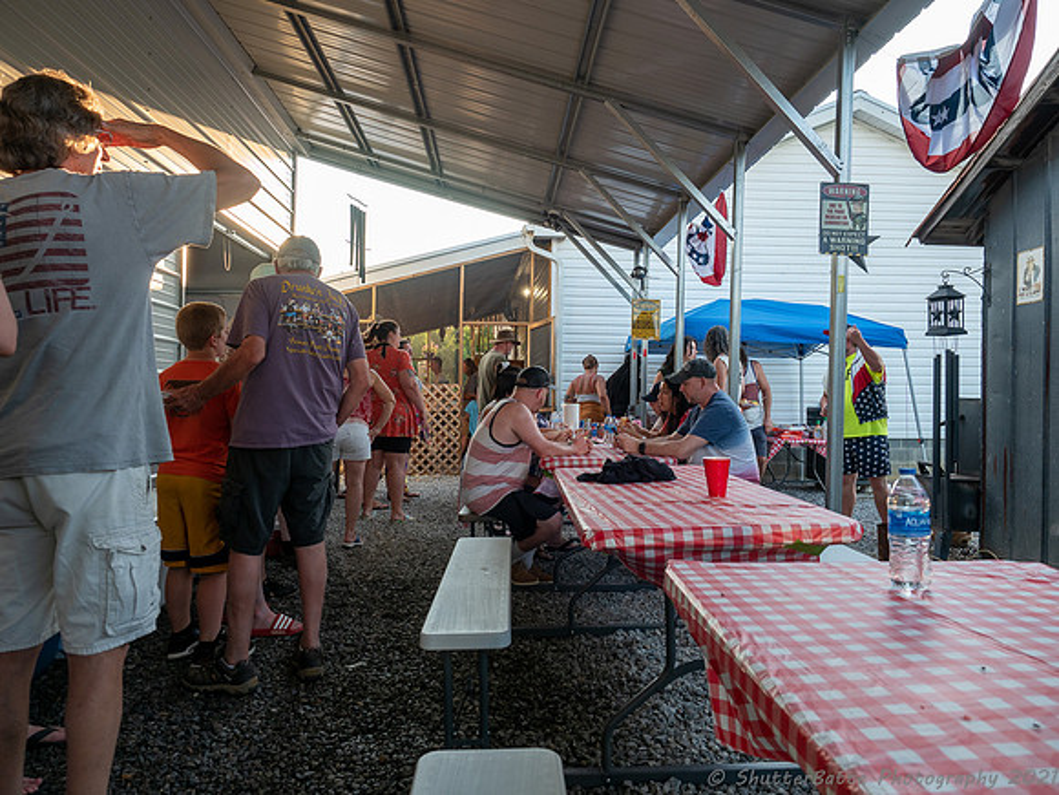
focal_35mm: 24
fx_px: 734
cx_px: 530
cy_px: 398
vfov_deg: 56.8
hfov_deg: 71.6
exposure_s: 1/125
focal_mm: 12
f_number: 4
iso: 200
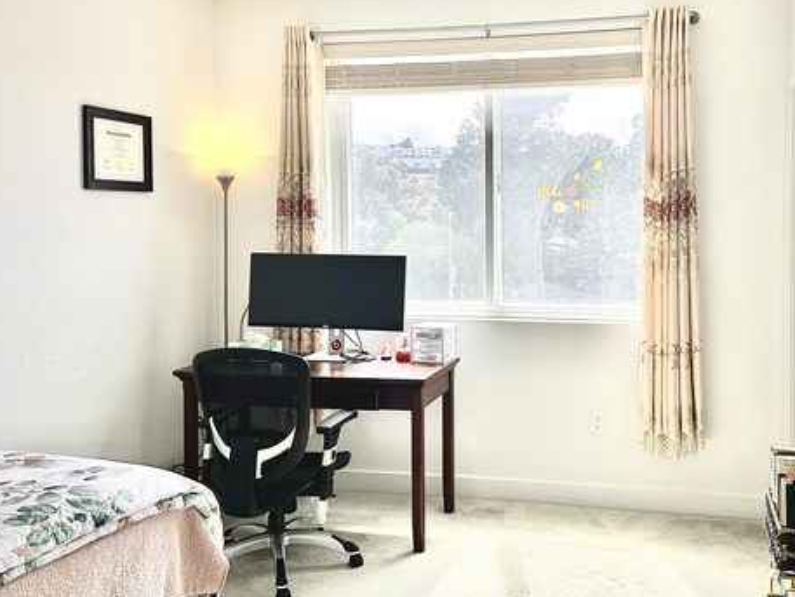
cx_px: 514
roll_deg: -0.2
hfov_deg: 51.9
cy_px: 231
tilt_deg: -1.5
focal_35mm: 35
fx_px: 804
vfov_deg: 40.5
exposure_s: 1/435
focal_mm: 6.86
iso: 80
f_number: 1.78
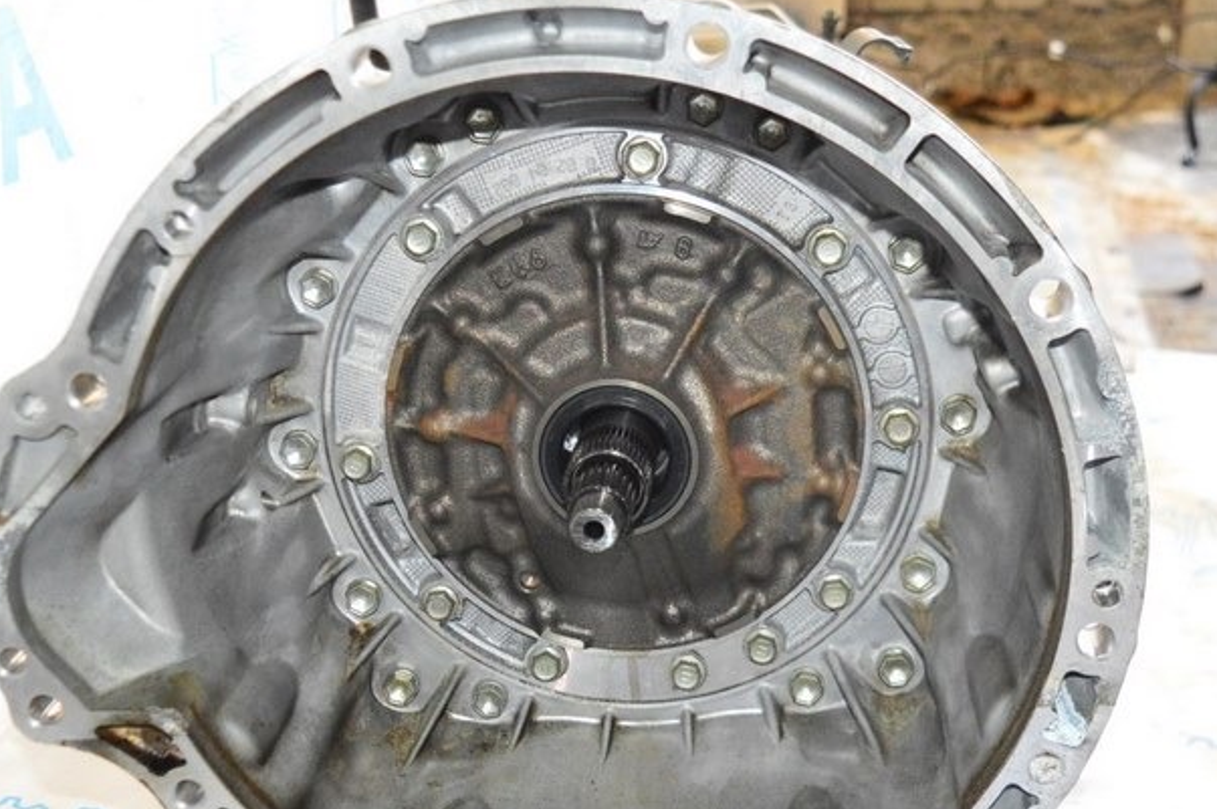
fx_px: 1892
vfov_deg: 24.1
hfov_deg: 35.7
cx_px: 614
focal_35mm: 56
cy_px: 469
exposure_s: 1/200
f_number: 3.8
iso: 3200
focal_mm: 22
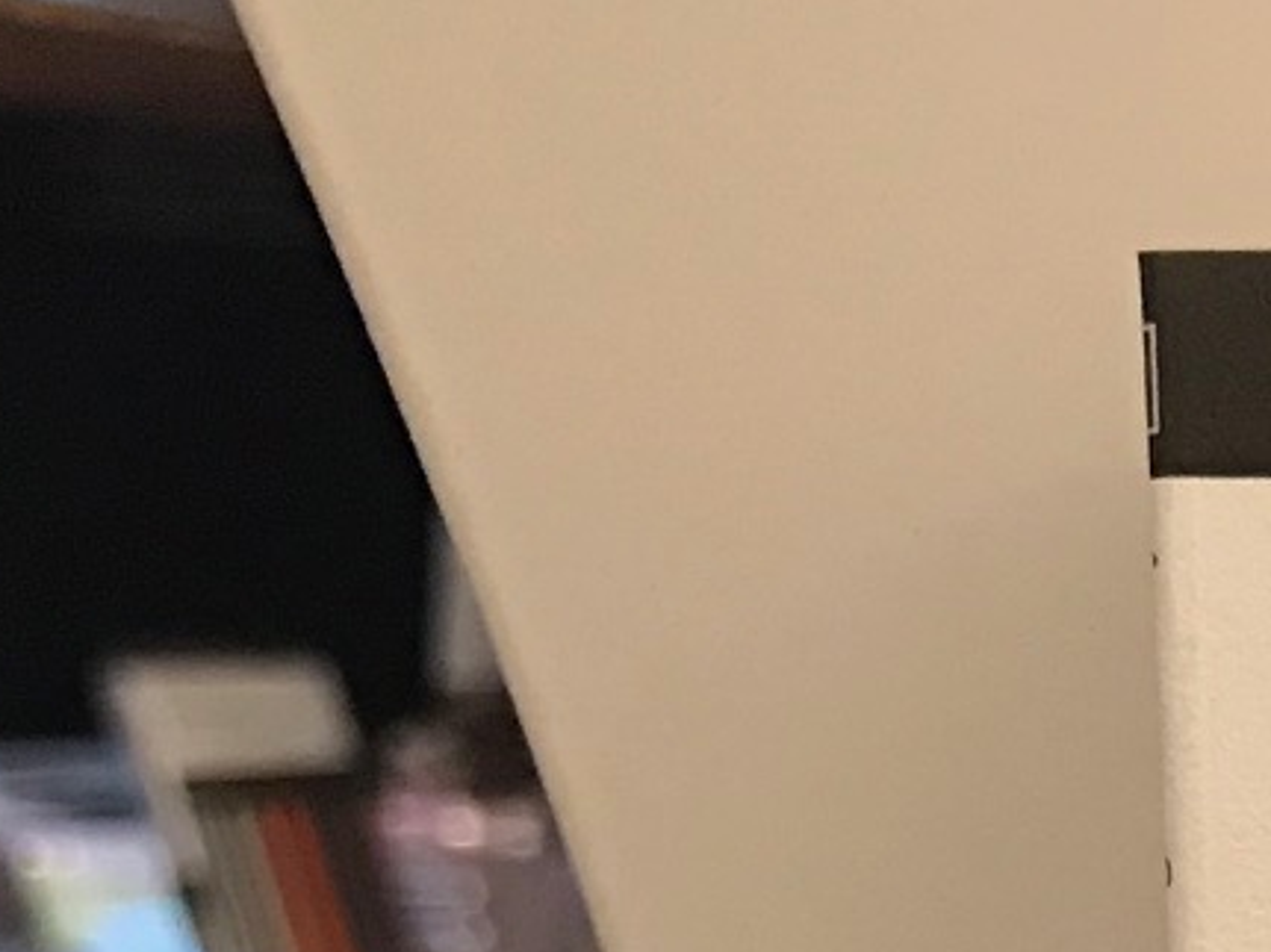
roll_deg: +0.1
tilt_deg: -14.1
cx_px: 2645
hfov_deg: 12.9
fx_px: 4809
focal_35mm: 131
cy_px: 1939
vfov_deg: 10.4
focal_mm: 3.99
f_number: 1.8
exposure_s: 1/17
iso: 100
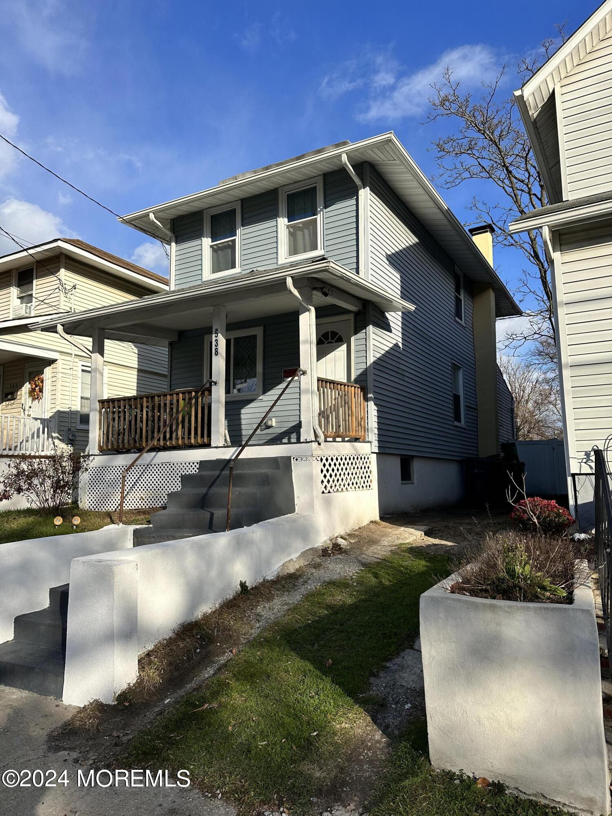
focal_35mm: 24
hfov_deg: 56.8
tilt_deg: +6.8
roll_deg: +1.5
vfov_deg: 71.6
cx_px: 306
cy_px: 408
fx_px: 566
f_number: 1.78
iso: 80
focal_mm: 6.86
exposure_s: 1/4348
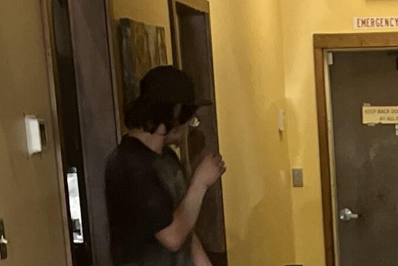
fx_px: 1769
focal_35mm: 160
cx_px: 478
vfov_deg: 7.9
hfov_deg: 12.5
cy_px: 671
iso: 80
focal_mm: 5.1
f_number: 1.6
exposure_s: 1/120
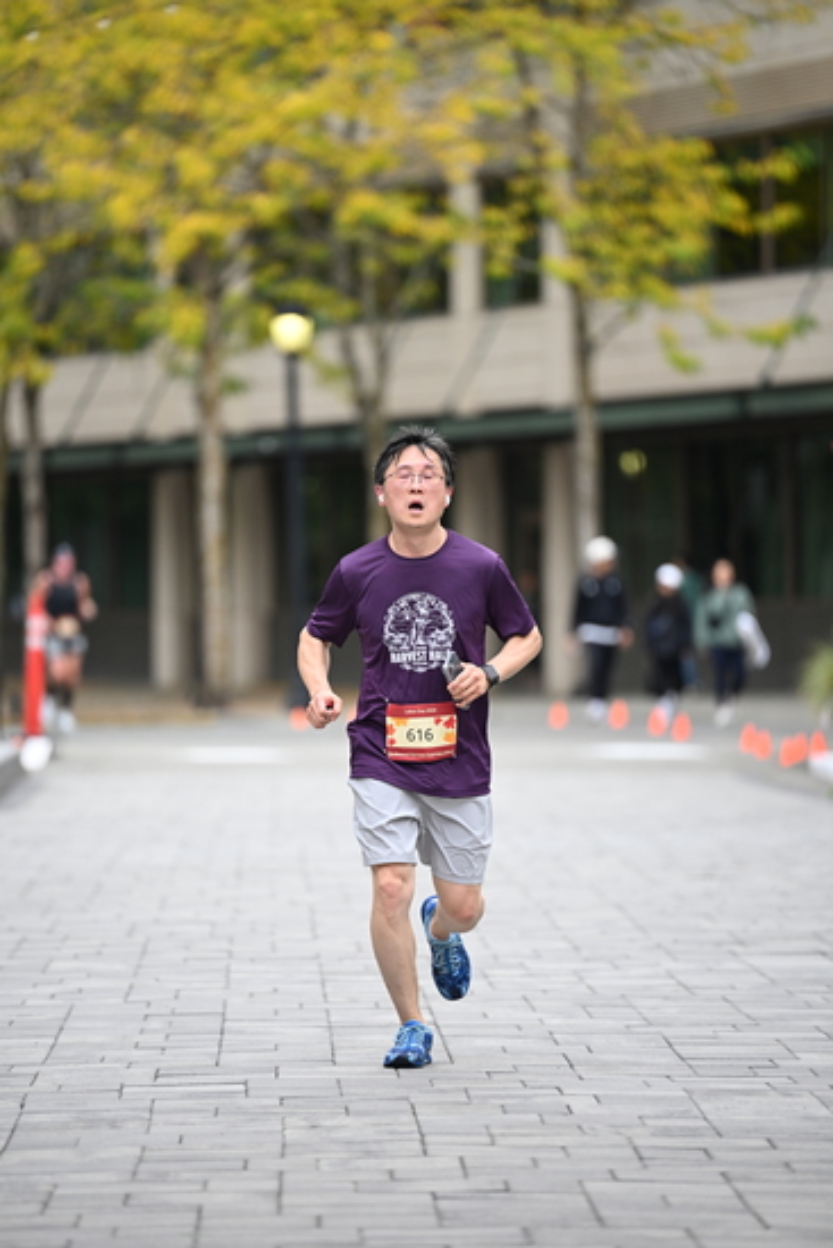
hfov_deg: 6.9
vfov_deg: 10.3
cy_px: 624
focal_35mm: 200
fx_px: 6937
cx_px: 416
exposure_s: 1/2000
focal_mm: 200
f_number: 2.8
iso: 640
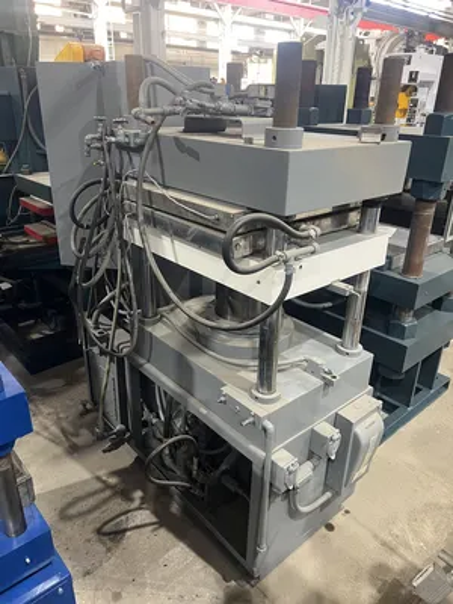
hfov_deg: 53.1
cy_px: 302
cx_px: 226
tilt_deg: -25.4
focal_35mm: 26
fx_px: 454
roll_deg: -0.8
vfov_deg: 67.3
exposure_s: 1/60
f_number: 1.5
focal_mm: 5.7
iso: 200
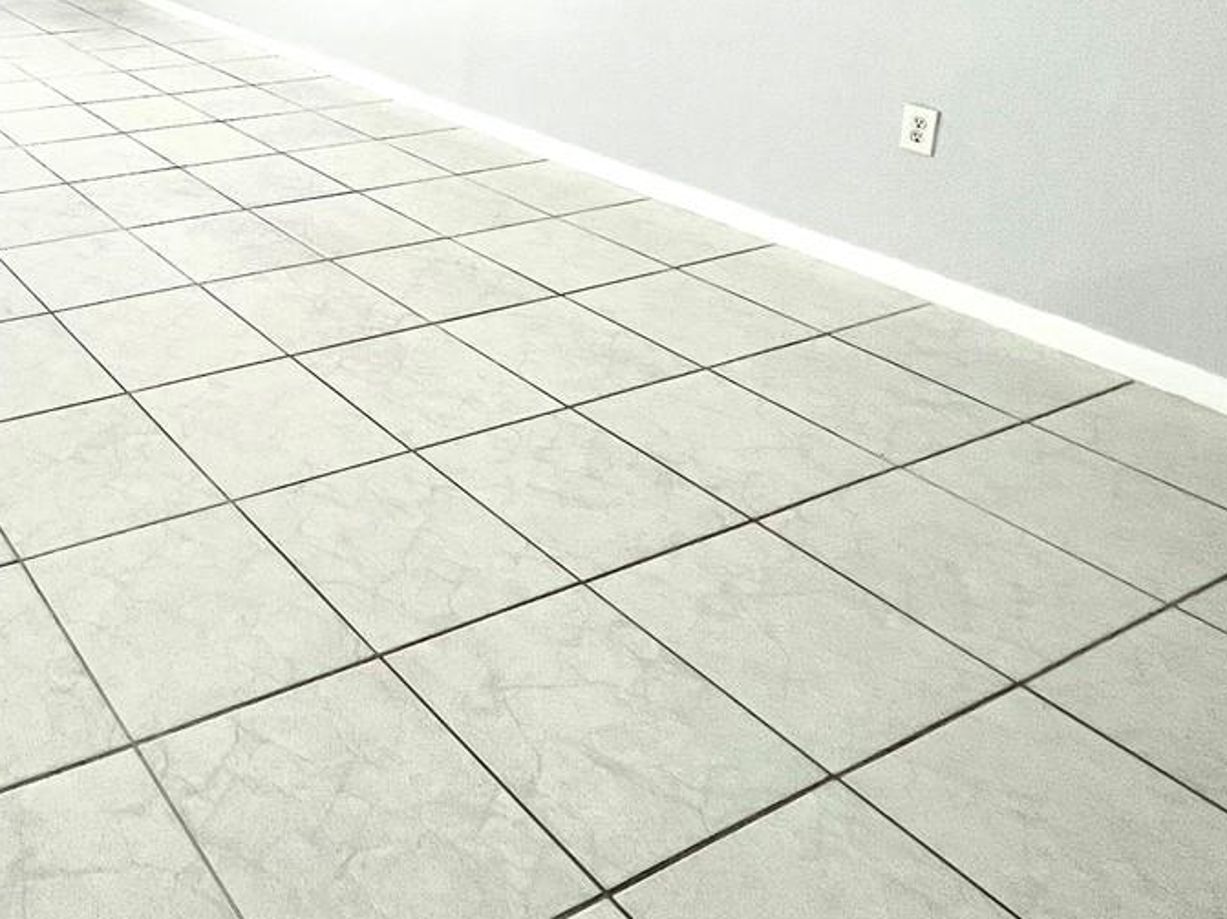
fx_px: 1099
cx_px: 68
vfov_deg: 39.2
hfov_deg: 50.1
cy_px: -33
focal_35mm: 31
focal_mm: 1.57
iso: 32
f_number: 1.8
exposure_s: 1/148
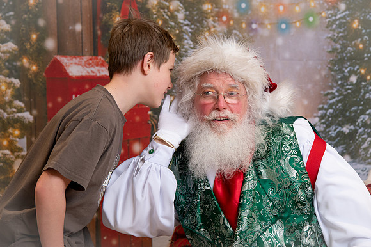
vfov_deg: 13.6
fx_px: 1035
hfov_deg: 20.3
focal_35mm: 101
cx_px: 186
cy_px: 91
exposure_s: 1/200
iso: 1250
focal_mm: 78
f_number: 4.5
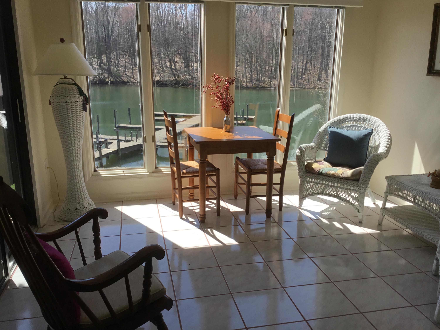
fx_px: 394
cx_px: 220
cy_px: 165
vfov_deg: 45.4
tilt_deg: -14.9
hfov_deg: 58.4
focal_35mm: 31
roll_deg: -0.8
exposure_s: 1/696
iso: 25
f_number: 2.4
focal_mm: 3.3
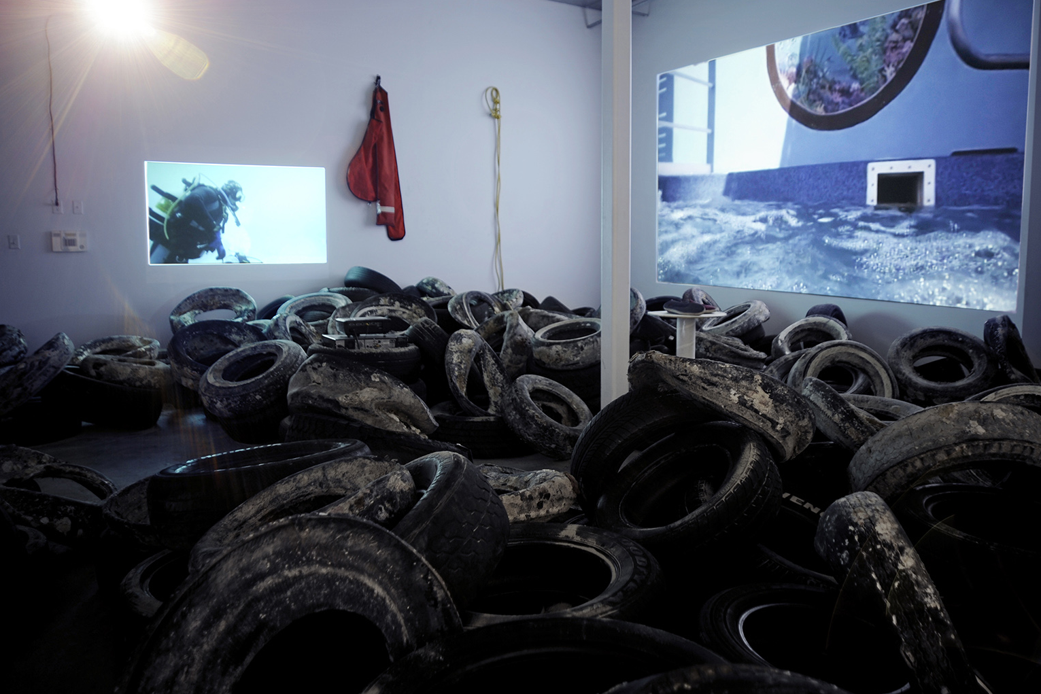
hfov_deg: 67.2
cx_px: 581
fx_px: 781
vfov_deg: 47.9
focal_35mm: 27
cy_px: 318
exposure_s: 1/2
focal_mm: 24
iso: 200
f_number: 3.5
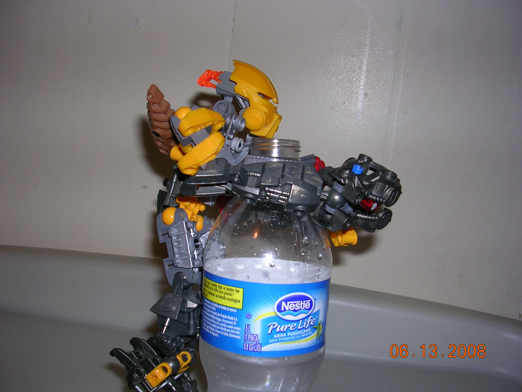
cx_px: 261
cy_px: 196
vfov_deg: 37.7
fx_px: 573
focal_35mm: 38
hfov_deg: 49.0
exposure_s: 1/60.1
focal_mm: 5.8
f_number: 2.8
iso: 50
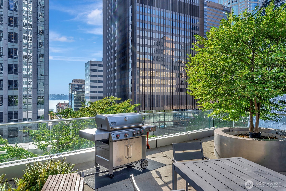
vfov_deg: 53.2
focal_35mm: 24
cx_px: 143
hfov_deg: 73.7
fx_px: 191
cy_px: 96
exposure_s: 1/125
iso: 100
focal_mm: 24
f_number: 8
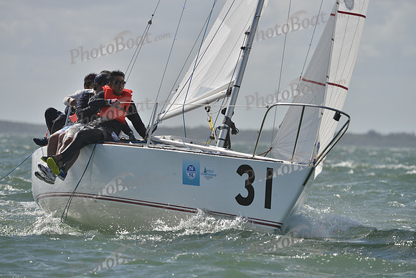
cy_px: 139
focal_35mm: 360
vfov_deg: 3.8
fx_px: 4161
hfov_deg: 5.7
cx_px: 208
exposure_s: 1/2000
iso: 280
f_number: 6.3
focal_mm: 360
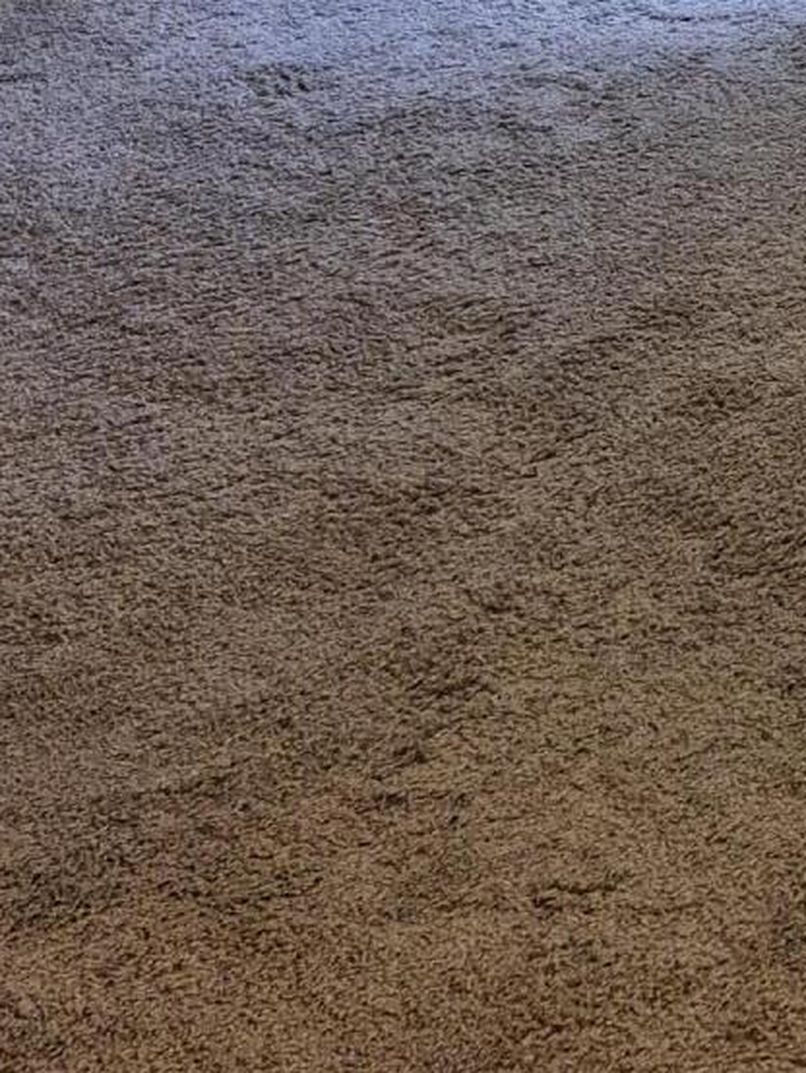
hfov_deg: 16.5
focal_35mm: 83
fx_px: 2575
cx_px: 1126
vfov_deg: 22.2
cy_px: -114
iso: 800
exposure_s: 1/120
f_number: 1.8
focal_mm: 5.4
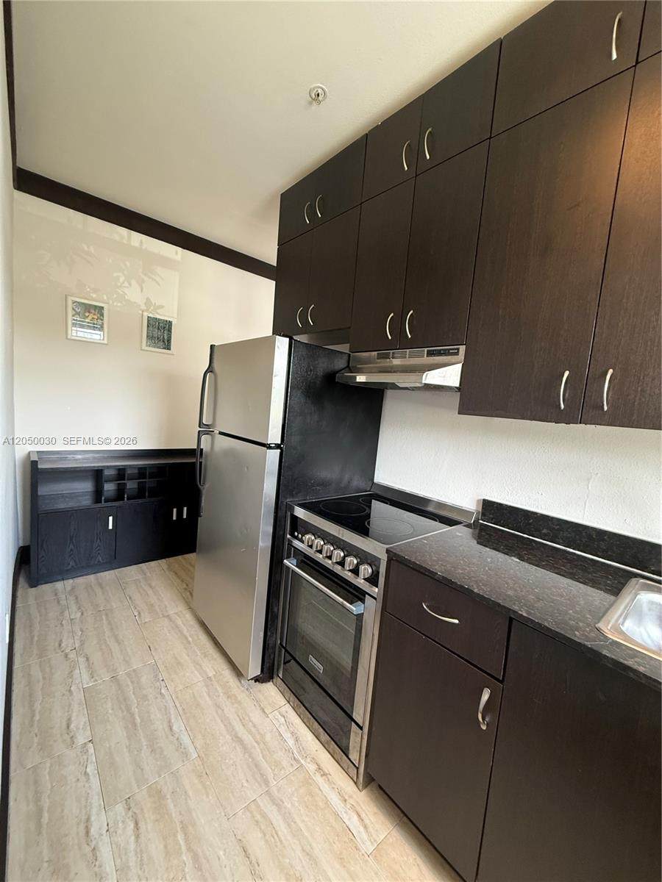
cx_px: 331
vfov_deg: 102.1
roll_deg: -5.4
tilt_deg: -5.8
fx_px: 357
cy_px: 441
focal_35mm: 14
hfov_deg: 85.7
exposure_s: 1/60
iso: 250
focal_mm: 2.22
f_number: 2.2
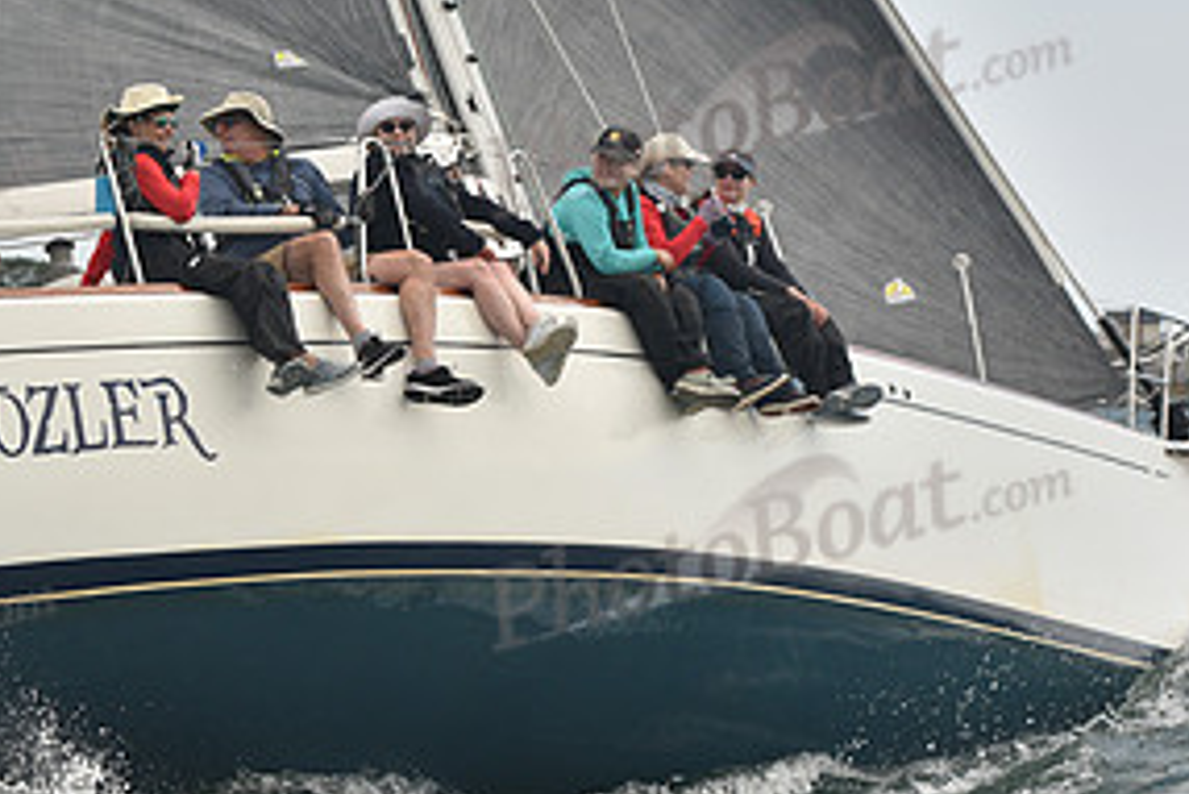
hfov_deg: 14.4
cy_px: 385
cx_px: 274
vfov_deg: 9.7
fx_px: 4692
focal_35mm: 142
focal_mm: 70
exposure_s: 1/500
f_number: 4
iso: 250
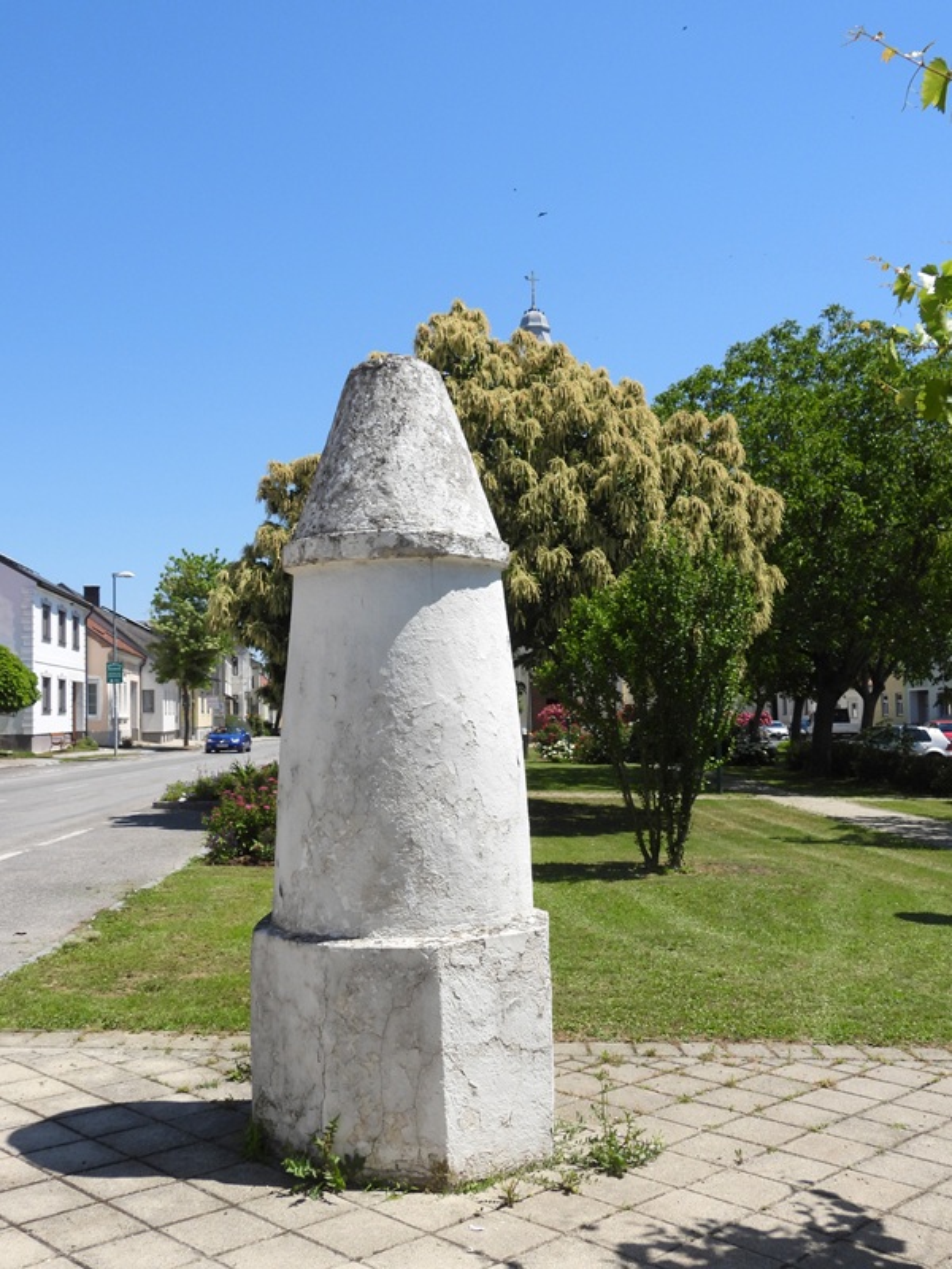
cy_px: 634
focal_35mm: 35
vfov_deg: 52.6
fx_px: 1283
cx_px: 476
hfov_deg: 40.7
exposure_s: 1/1600
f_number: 3.5
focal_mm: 6.2
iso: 100
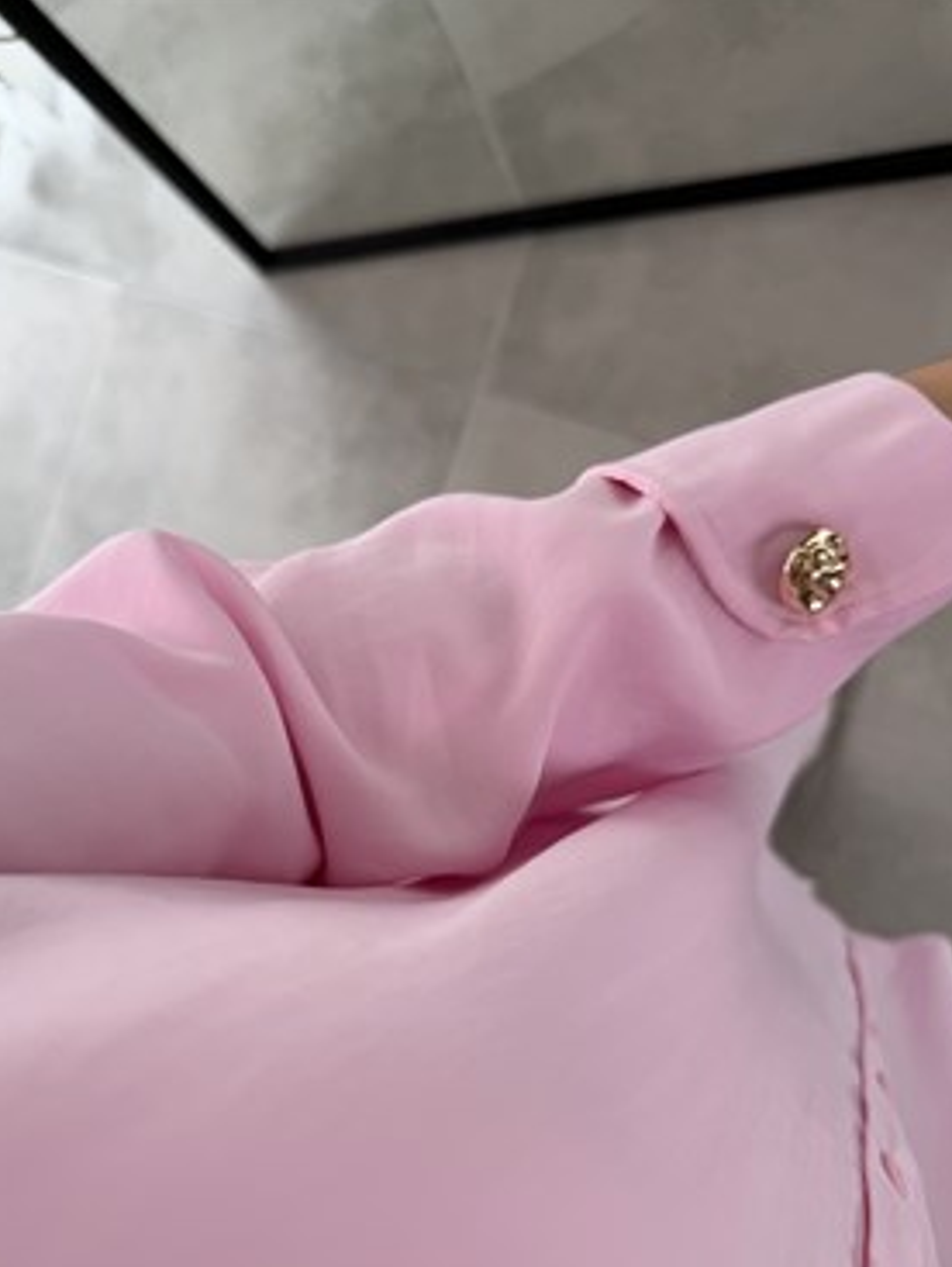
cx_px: 459
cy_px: 692
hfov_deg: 51.4
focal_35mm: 27
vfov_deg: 65.1
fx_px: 988
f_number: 1.78
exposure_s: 1/365
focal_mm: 6.76
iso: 80
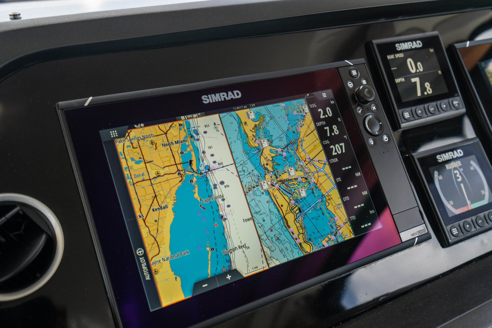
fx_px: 478
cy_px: 164
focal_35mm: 35
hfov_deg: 54.4
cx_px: 246
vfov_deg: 37.9
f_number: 4
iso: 200
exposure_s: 1/800
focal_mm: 35
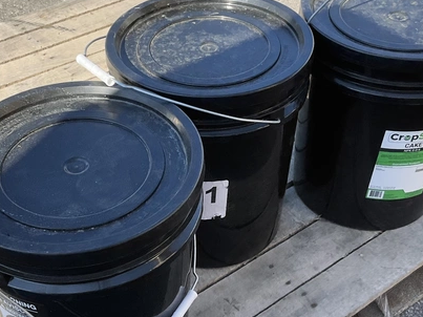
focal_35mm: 54
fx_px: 660
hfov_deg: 35.5
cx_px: 186
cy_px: 171
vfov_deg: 27.0
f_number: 1.8
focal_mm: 3
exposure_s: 1/700
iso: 25
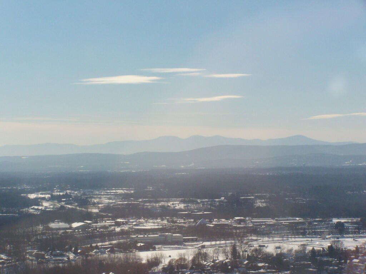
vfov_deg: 12.7
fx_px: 1237
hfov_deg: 16.8
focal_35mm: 117
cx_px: 183
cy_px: 137
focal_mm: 19.4
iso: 200
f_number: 6.3
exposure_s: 1/1250
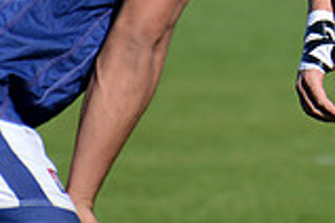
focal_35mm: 947
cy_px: -148
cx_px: 358
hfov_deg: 2.2
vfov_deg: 1.5
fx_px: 8812
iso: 320
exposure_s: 1/1250
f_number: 5.6
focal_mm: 260
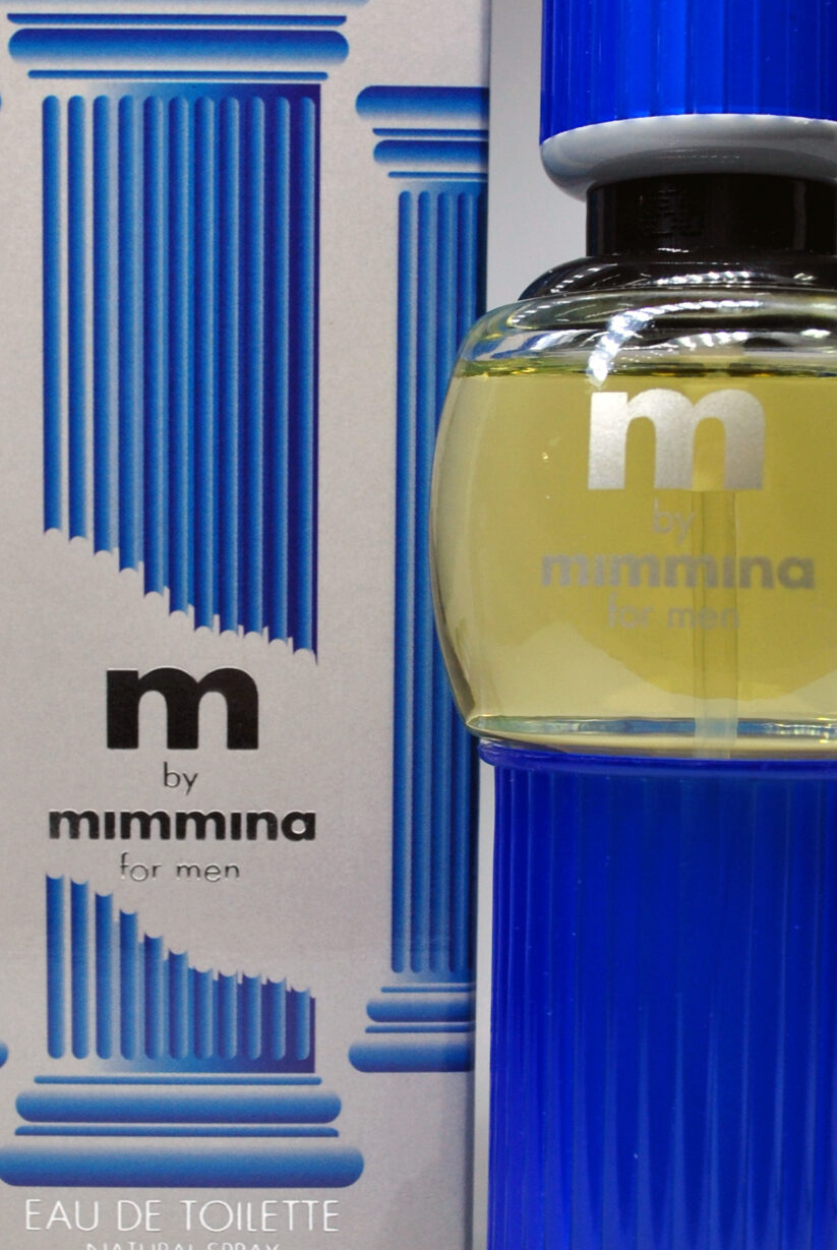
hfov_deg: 18.2
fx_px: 2607
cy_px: 688
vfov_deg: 26.9
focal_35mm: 75
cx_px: 392
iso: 200
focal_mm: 24
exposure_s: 1/60
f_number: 6.3
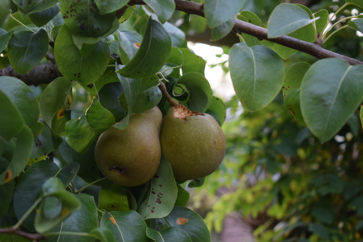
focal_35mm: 82
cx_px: 182
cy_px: 121
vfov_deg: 16.6
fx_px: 832
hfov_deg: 24.6
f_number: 5.6
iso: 400
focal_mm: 55
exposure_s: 1/100
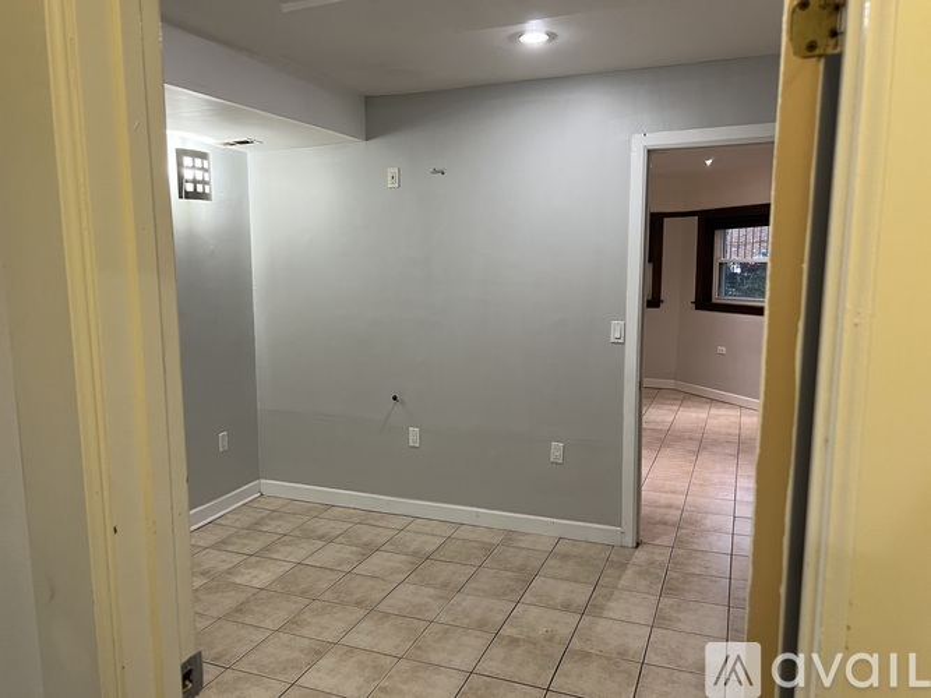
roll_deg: -0.1
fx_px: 699
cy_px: 349
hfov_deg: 67.3
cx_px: 466
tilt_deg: -8.6
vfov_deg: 53.0
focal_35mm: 26
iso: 125
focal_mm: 5.7
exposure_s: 1/60
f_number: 1.5
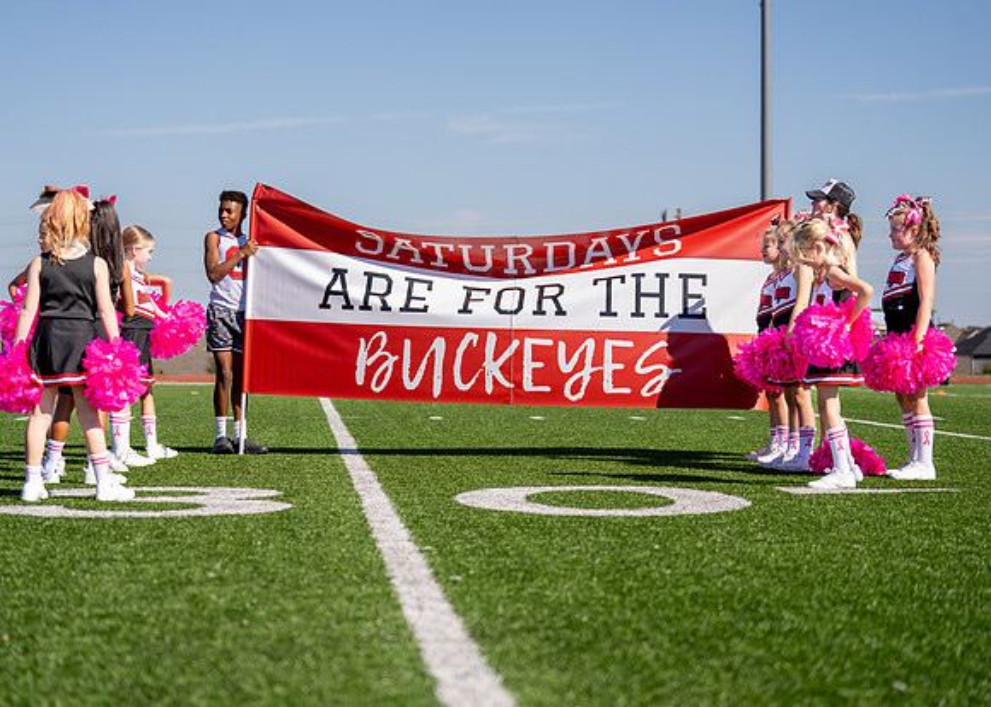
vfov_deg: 18.6
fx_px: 2163
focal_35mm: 77
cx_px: 486
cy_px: 363
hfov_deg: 25.8
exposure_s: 1/4000
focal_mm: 70
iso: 250
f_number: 2.8
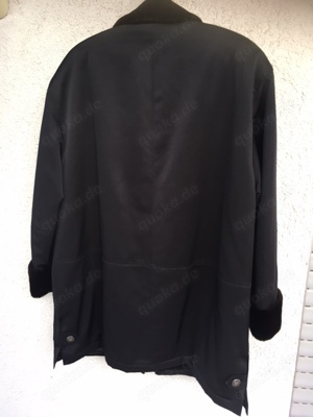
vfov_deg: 61.7
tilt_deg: -13.8
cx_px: 156
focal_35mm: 29
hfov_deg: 48.2
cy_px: 208
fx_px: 350
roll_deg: -1.9
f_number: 2.2
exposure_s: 1/33
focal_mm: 4.15
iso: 25
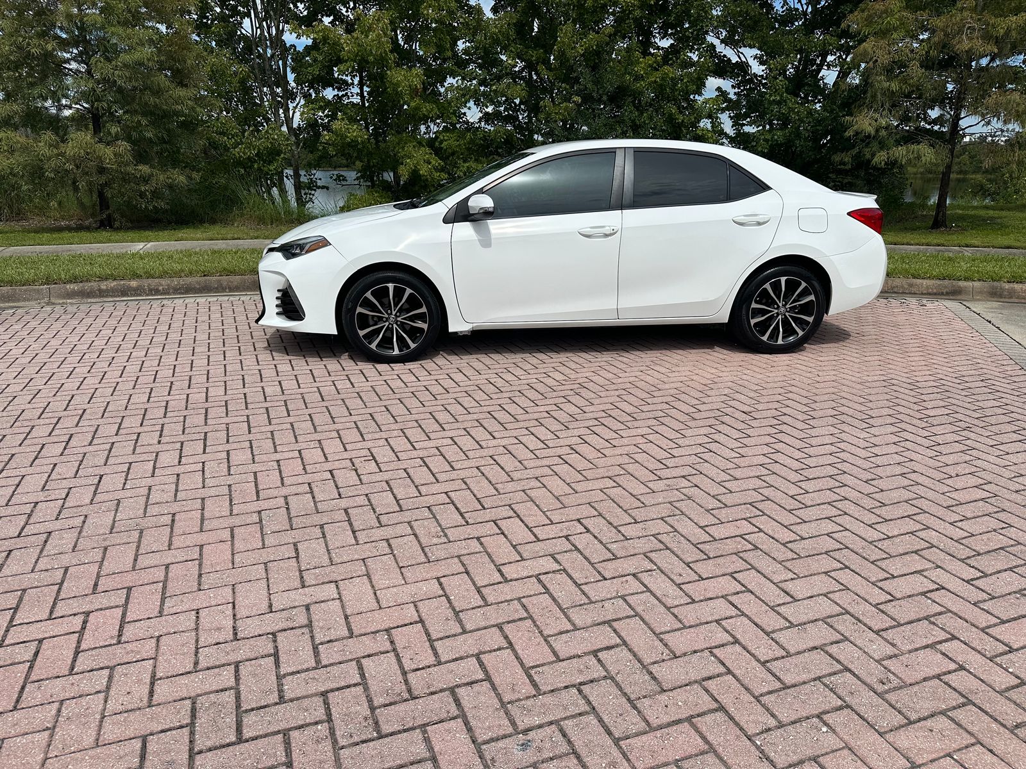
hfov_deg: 71.6
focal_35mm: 24
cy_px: 384
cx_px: 513
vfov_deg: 56.8
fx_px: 711
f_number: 1.78
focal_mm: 6.86
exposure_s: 1/8197
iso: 80
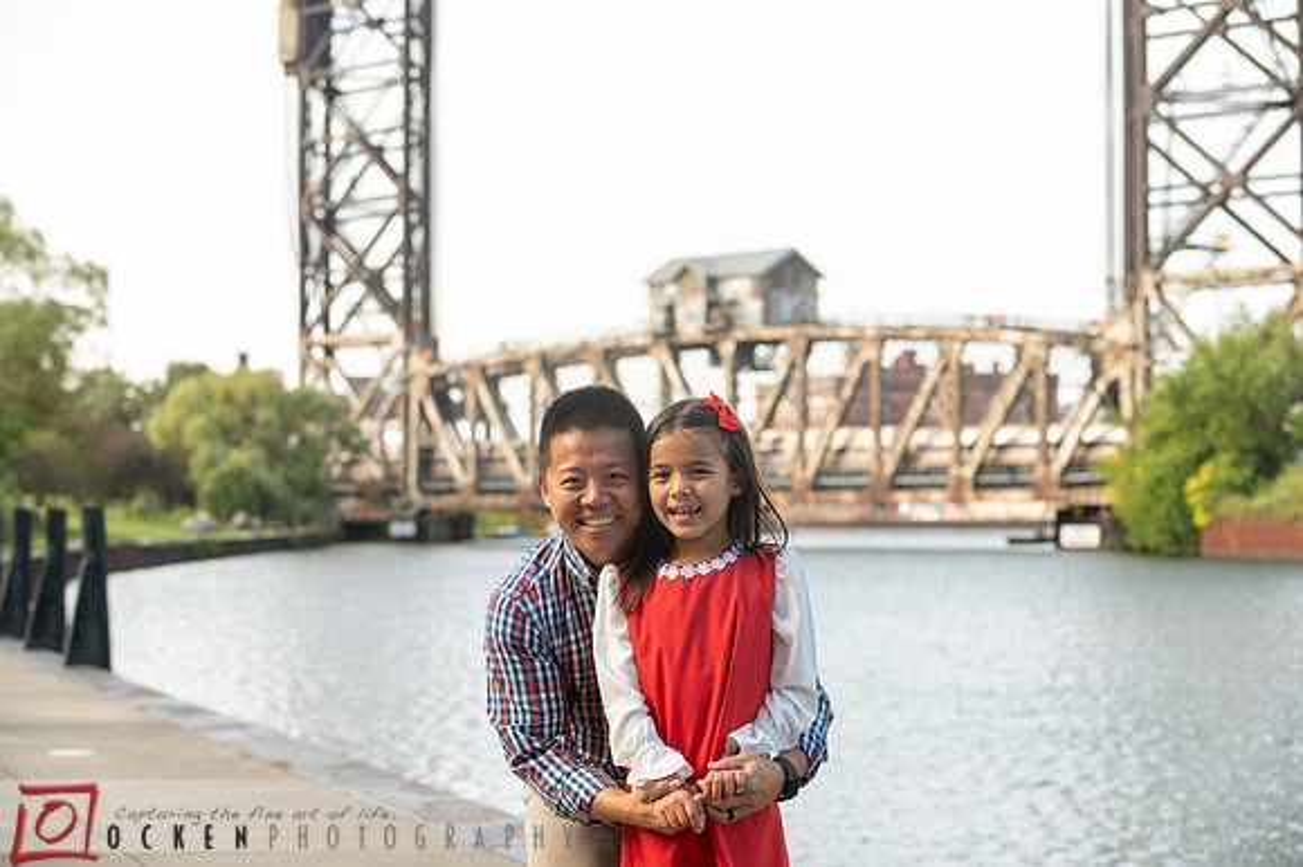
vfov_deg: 17.5
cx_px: 652
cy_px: 434
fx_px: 2823
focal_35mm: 78
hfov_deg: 26.0
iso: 400
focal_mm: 78
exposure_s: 1/500
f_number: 4
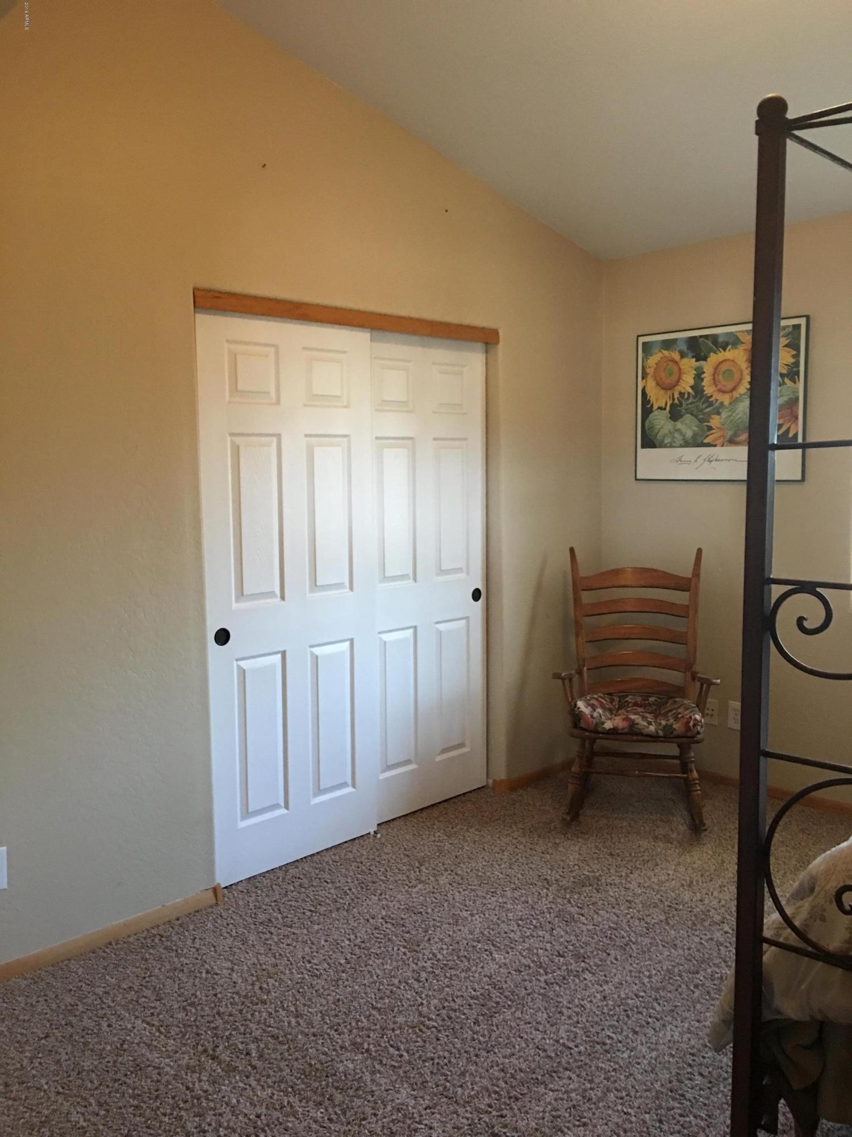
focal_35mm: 29
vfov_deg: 61.7
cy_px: 568
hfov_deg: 48.2
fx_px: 952
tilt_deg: -4.5
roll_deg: -1.2
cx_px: 426
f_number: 2.2
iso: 100
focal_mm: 4.15
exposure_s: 1/15
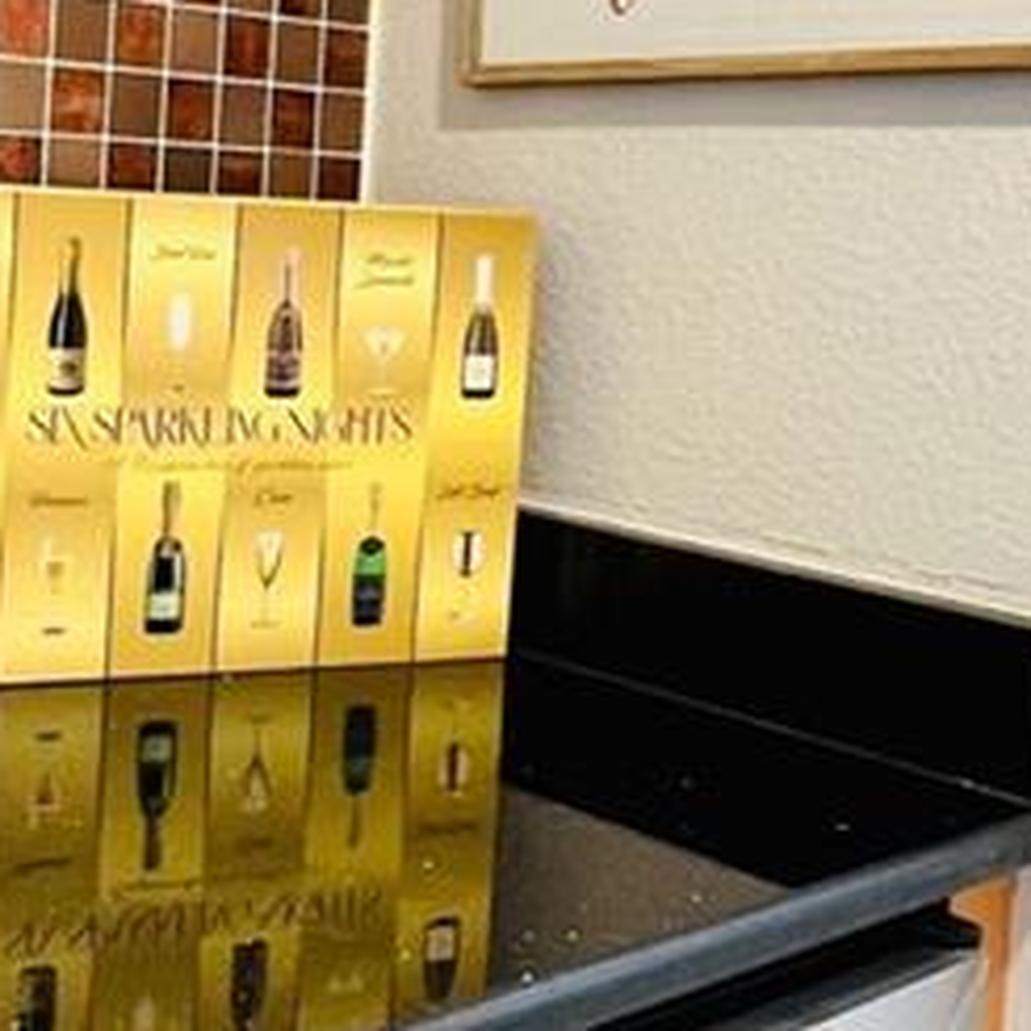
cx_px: 327
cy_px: 360
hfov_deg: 30.3
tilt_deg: -4.4
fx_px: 1887
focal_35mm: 56
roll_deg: -2.9
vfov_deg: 30.4
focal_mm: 1.57
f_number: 1.8
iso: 400
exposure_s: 1/60
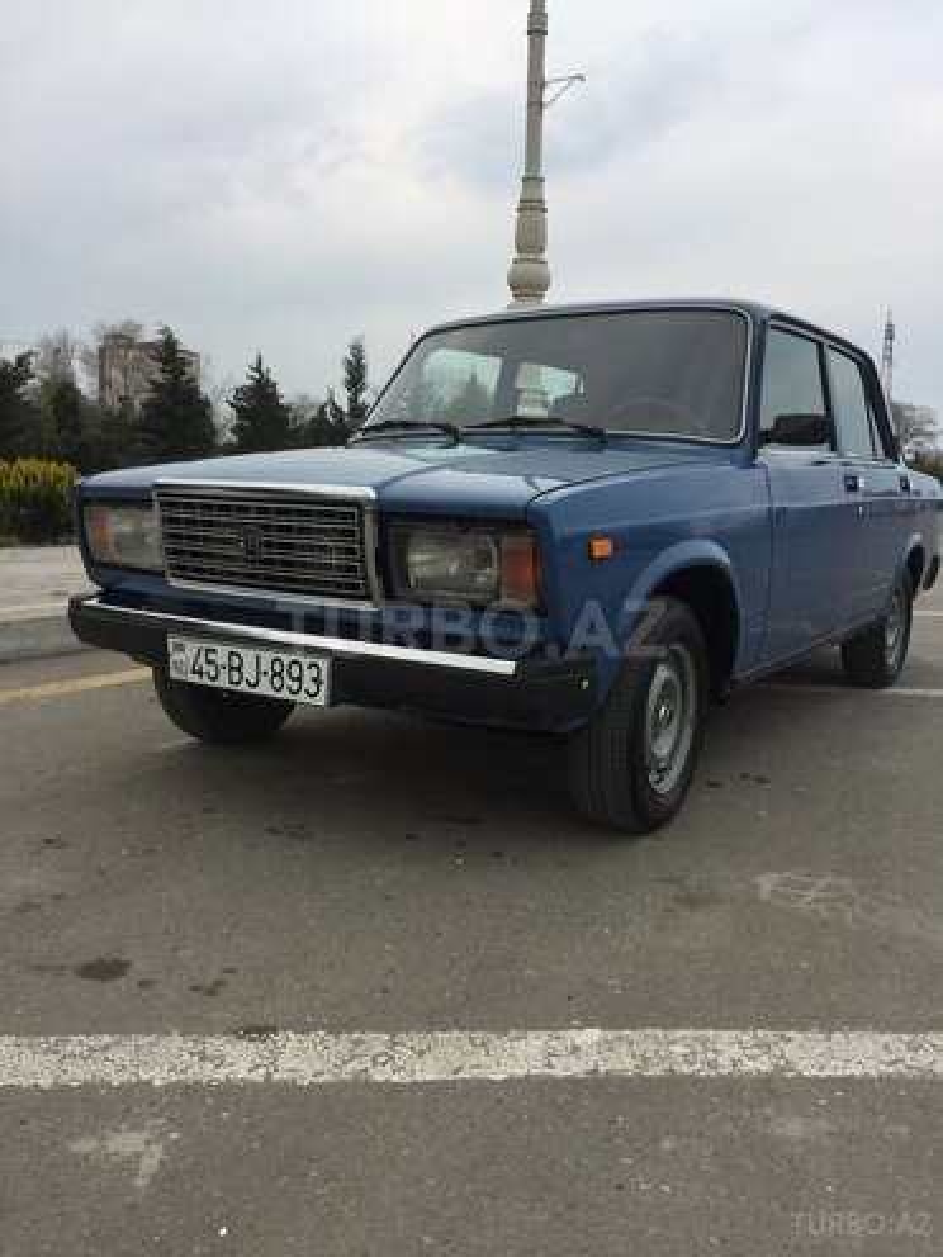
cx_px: 472
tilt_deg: -6.0
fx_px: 1053
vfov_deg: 61.7
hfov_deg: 48.2
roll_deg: -2.8
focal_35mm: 29
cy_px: 628
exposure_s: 1/694
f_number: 2.2
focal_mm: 4.15
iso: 32
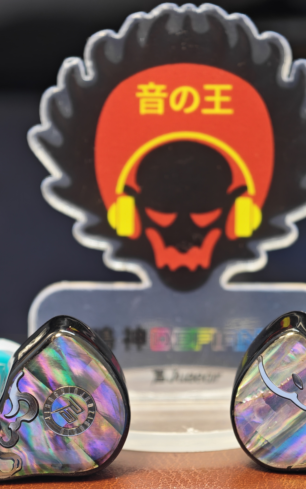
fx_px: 1855
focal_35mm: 139
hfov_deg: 9.4
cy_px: 270
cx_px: 175
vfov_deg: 15.0
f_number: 2.6
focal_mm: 22.48
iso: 800
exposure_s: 1/20
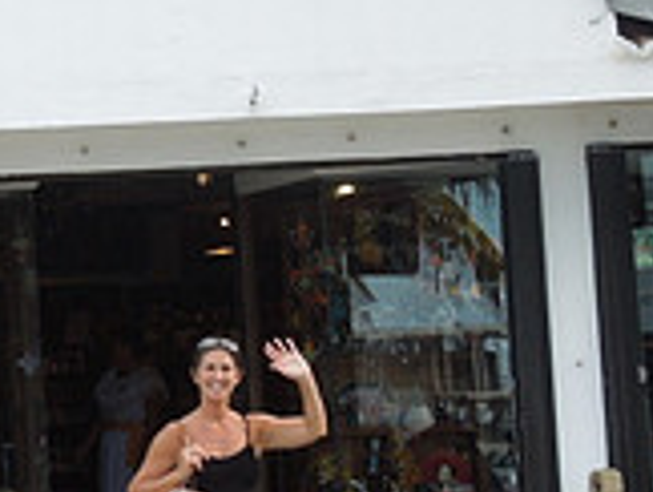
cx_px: 32
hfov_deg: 10.2
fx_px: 3646
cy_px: 244
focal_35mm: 193
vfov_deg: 7.7
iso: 100
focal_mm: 9.8
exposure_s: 1/200
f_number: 4.2
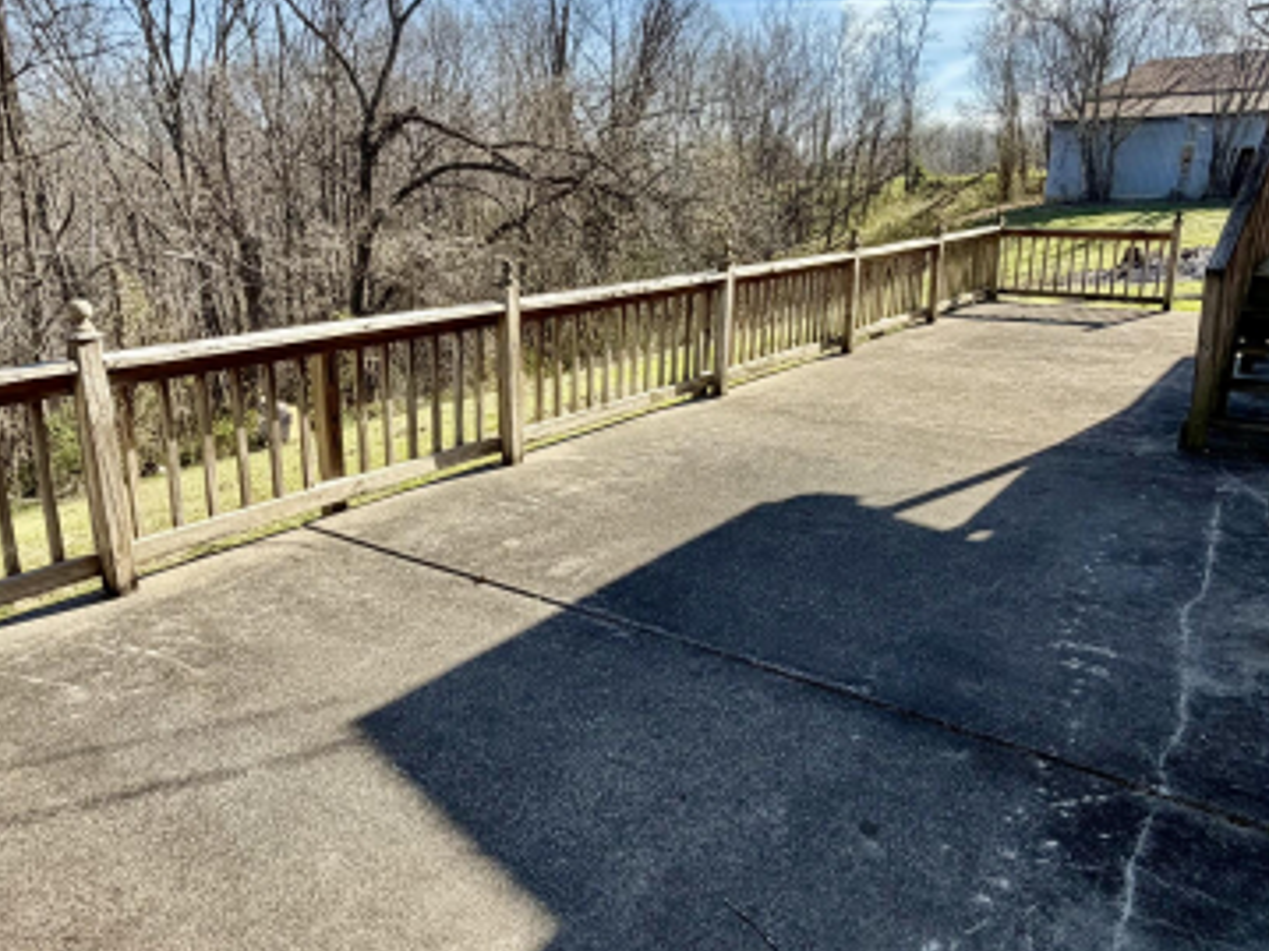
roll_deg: +2.3
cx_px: 634
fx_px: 953
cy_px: 435
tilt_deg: -12.8
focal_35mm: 26
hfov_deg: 67.3
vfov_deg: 53.0
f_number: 2.2
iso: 40
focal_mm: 2.22
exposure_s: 1/686
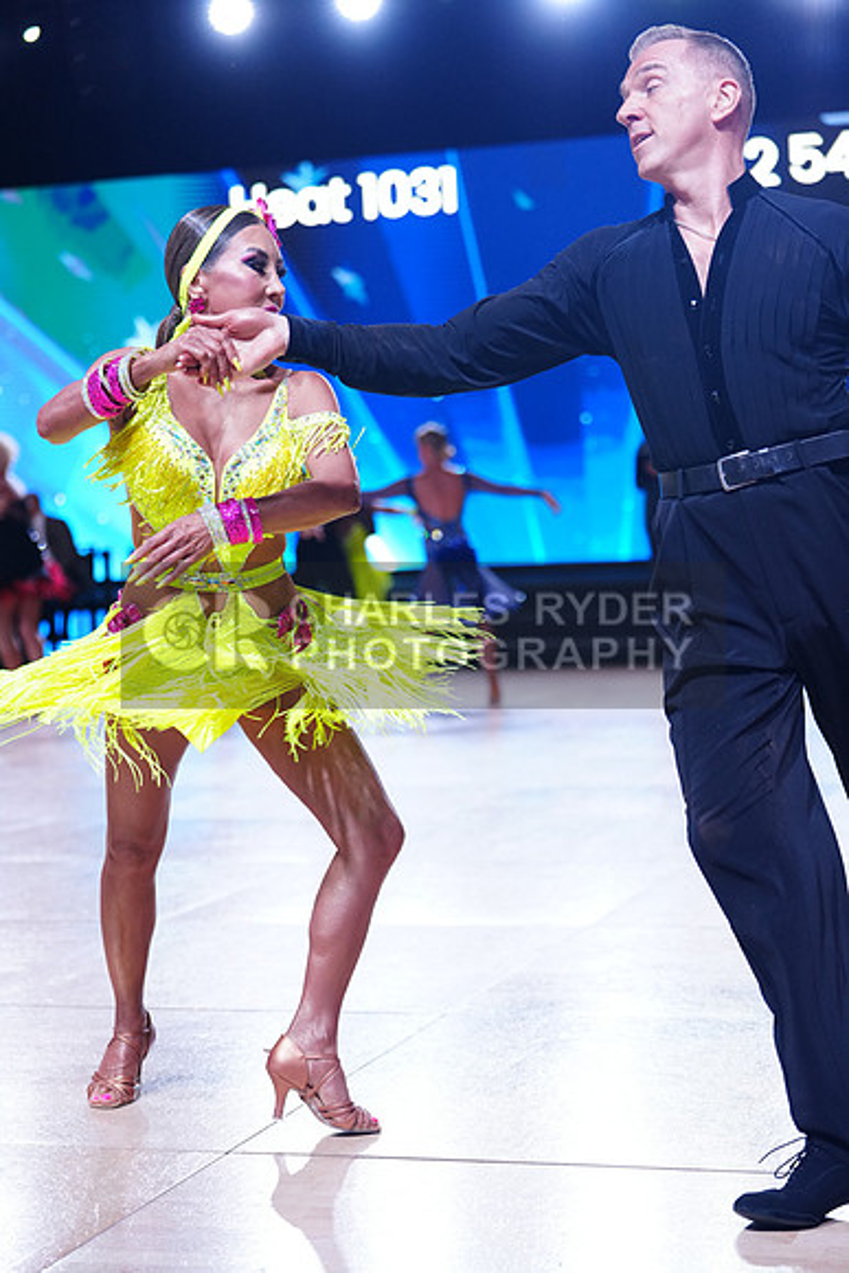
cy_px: 636
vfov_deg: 28.8
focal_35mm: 70
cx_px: 424
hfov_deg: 19.5
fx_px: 2475
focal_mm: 70
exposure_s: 1/640
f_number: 2.8
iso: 1250
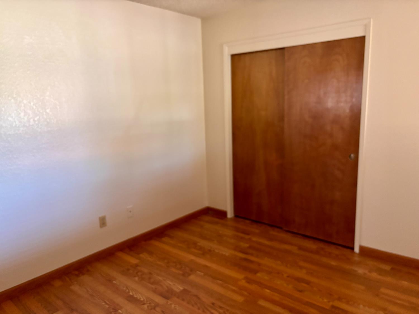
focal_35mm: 26
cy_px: 157
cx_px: 210
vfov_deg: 53.1
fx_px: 315
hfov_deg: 67.3
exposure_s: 1/60
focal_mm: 5.96
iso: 400
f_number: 1.6
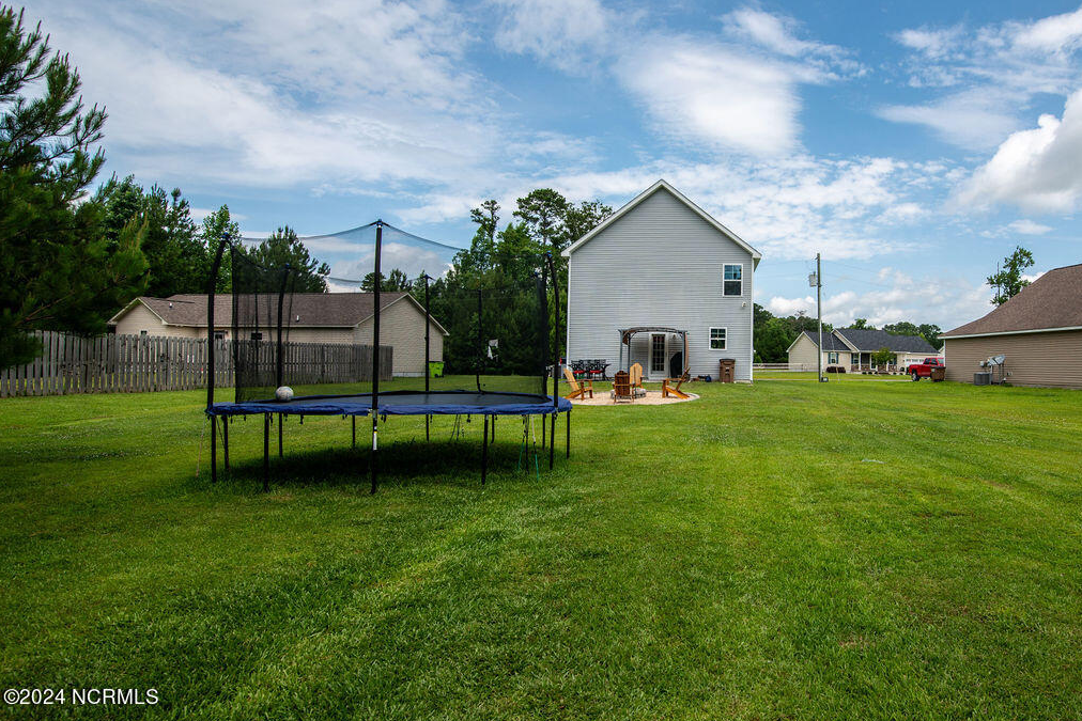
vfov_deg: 61.9
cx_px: 674
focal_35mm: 20
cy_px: 346
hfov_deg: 82.4
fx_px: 601
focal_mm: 16
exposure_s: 1/1600
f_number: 7.1
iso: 320
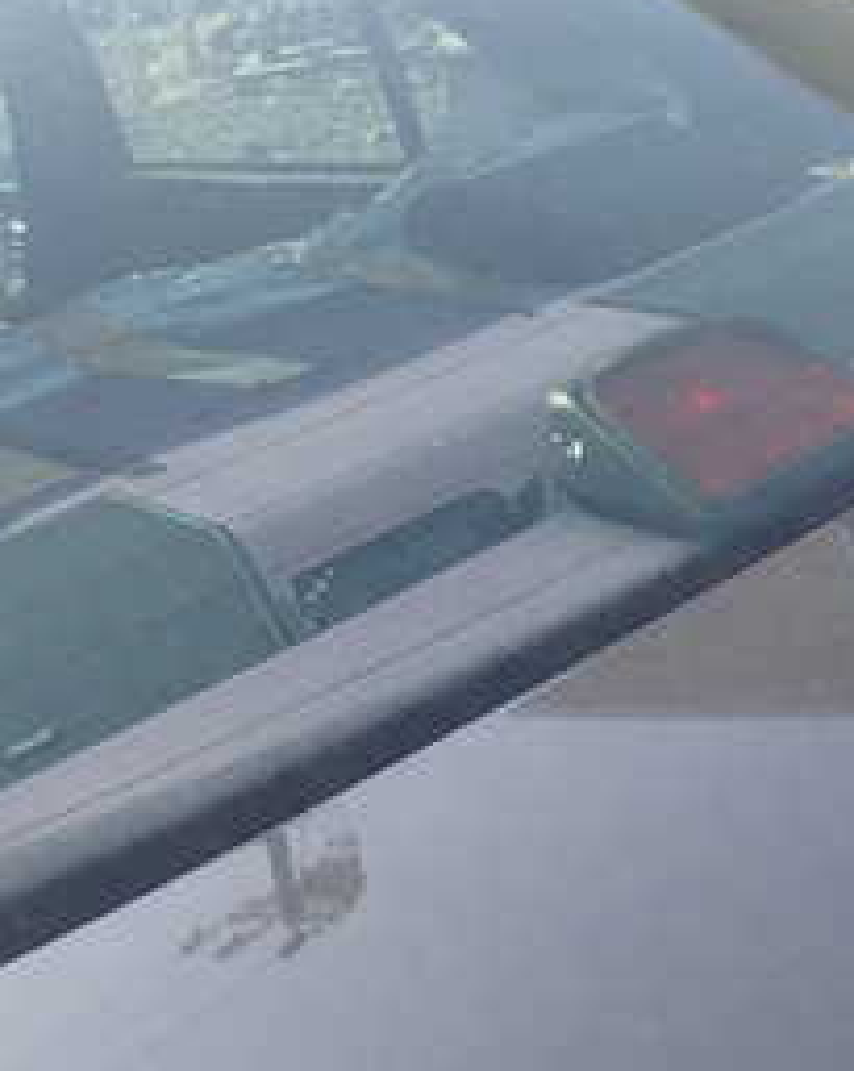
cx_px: 83
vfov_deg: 32.6
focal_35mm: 57
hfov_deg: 25.8
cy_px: 317
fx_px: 1804
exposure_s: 1/500
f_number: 2.8
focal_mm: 4.5
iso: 100
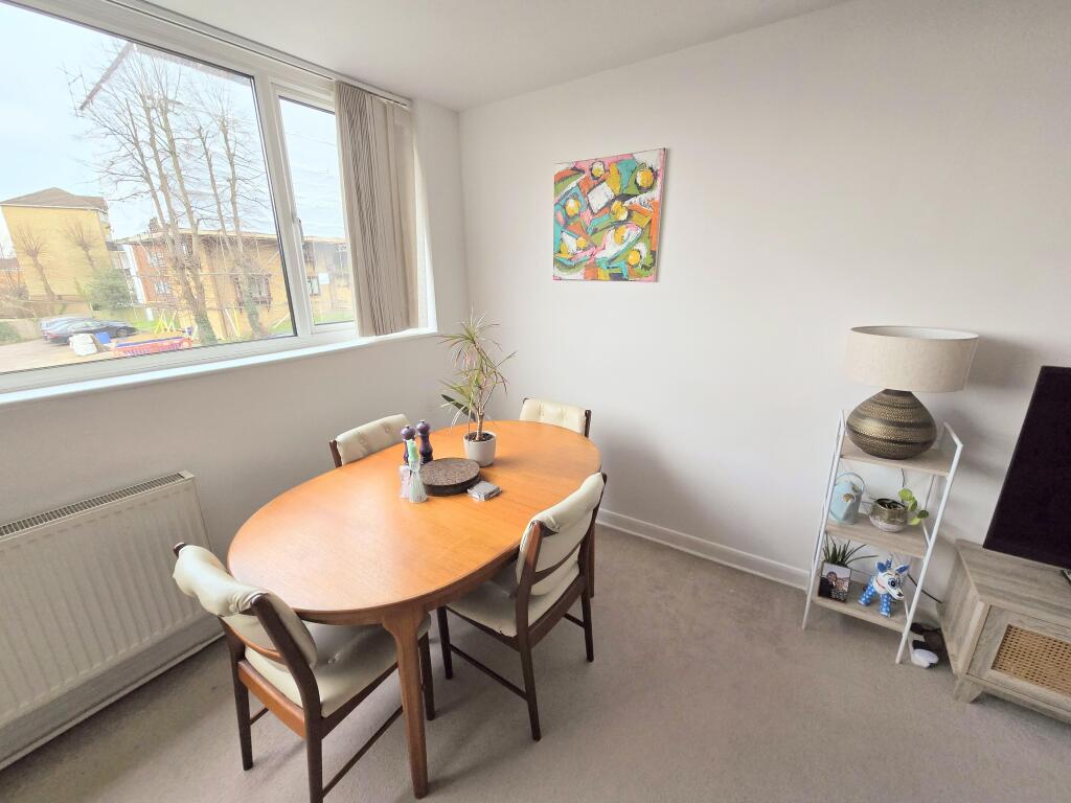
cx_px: 536
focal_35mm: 13
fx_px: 402
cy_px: 402
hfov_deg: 106.2
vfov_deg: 89.9
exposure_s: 1/60
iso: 200
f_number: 2.2
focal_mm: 2.2
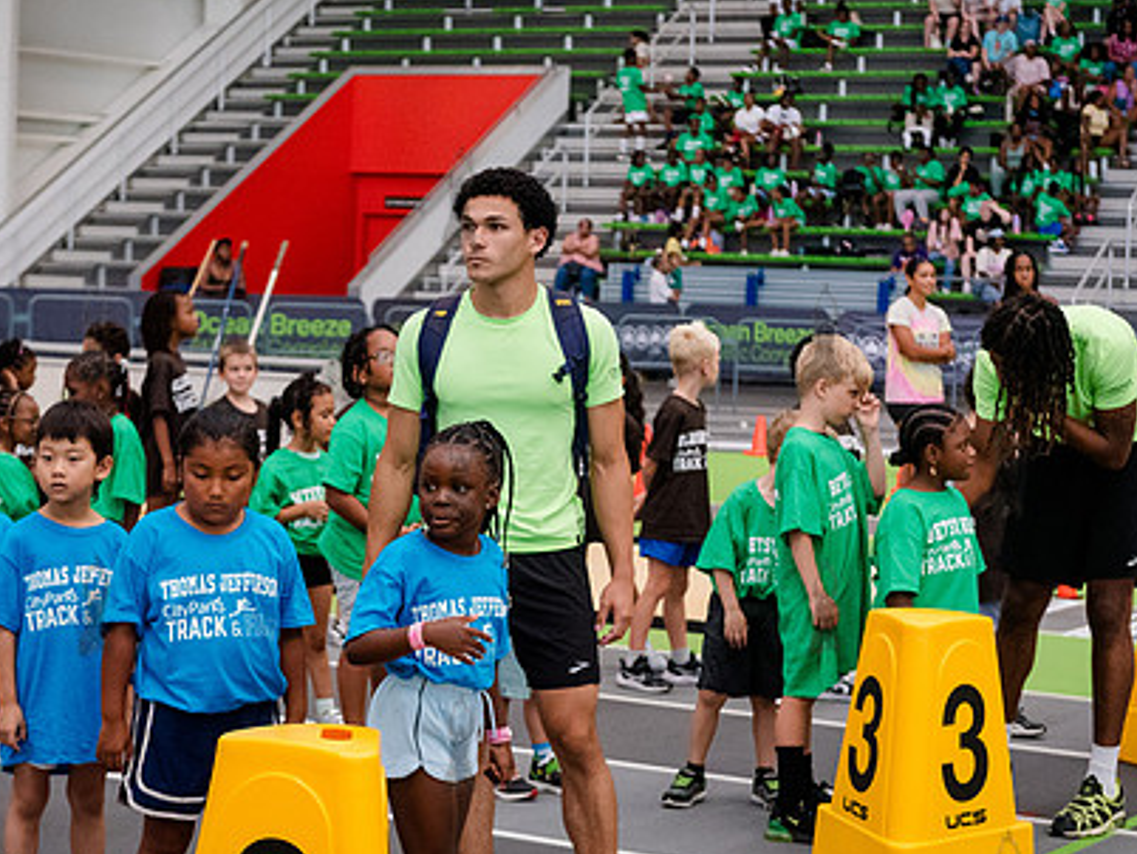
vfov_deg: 17.2
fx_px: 2826
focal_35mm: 86
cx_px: 458
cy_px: 468
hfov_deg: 22.7
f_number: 4
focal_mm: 62
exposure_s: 1/1000
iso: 6400
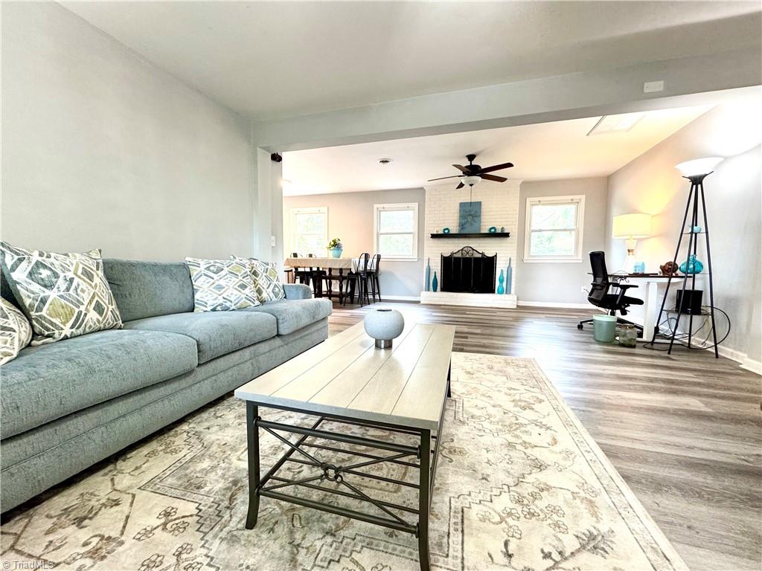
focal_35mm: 14
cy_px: 286
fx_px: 308
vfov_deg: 85.7
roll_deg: -0.6
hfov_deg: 102.1
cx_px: 381
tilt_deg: -4.6
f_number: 2.2
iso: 200
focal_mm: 2.22
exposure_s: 1/60
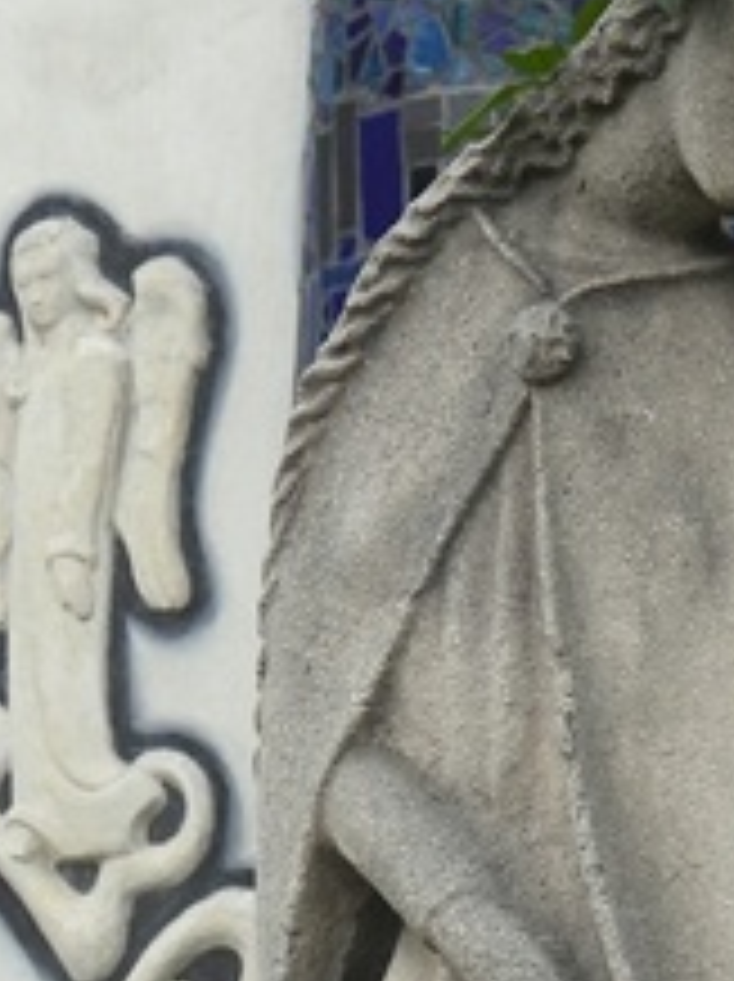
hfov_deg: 5.7
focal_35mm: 260
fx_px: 7365
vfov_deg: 7.5
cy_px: 1300
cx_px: 869
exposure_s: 1/400
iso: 100
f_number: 3.5
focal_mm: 12.5
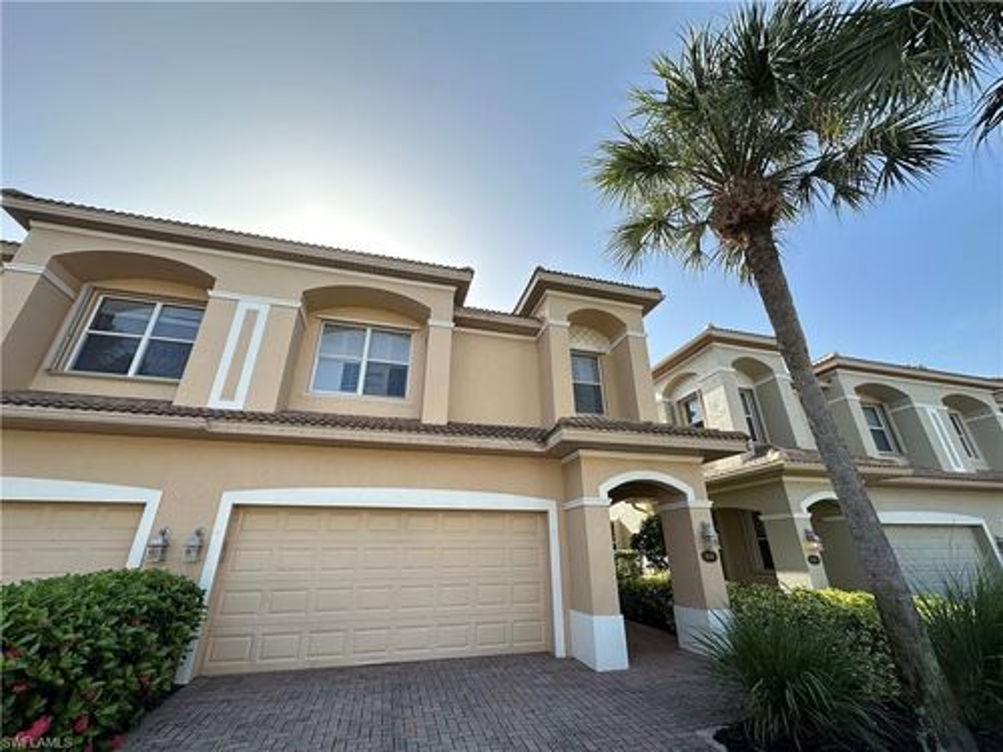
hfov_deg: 102.1
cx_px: 502
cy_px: 376
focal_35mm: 14
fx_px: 406
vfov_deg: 85.7
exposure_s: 1/801
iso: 40
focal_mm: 2.22
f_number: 2.2
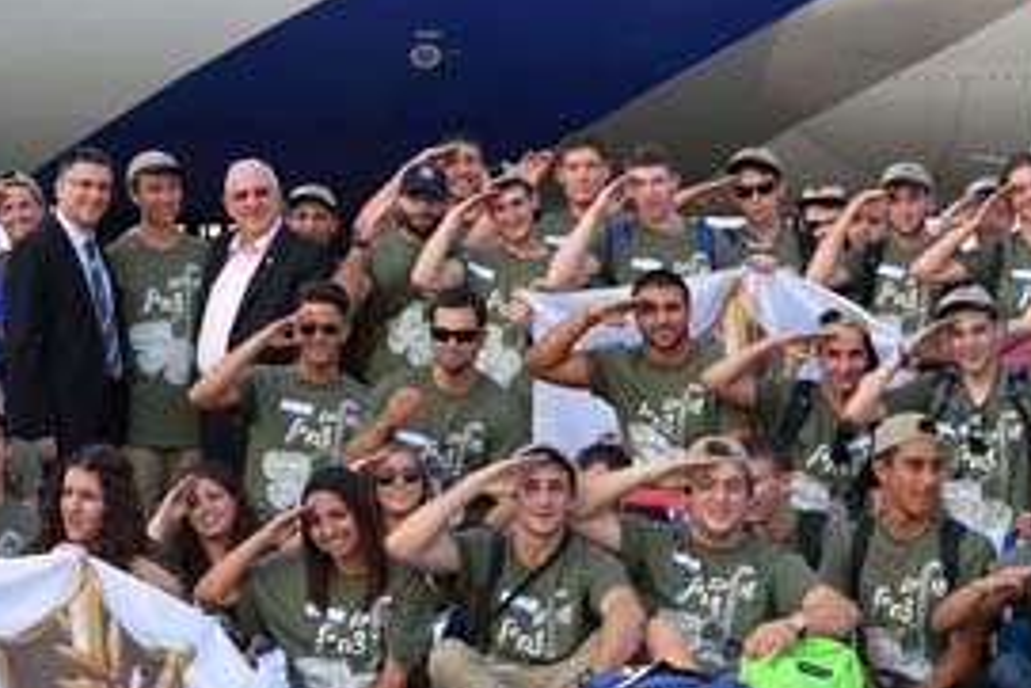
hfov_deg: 15.8
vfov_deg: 10.6
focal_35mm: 129
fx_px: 3696
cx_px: 323
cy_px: 165
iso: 500
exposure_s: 1/400
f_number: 6.3
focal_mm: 70
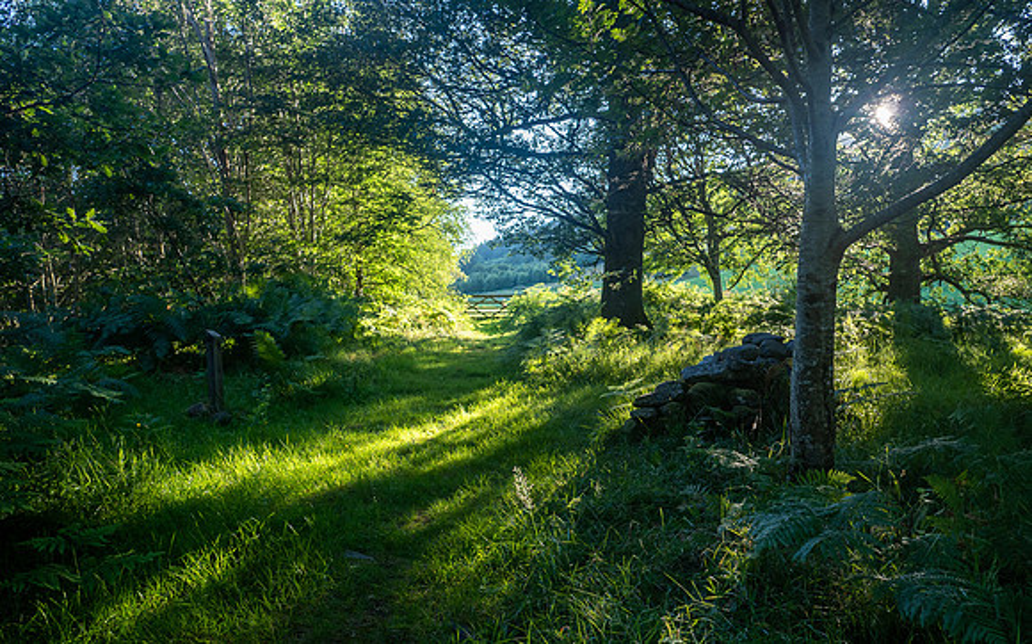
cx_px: 516
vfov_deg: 48.2
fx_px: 715
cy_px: 386
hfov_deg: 71.6
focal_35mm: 25
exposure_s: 1/30
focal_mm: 12
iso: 200
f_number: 4
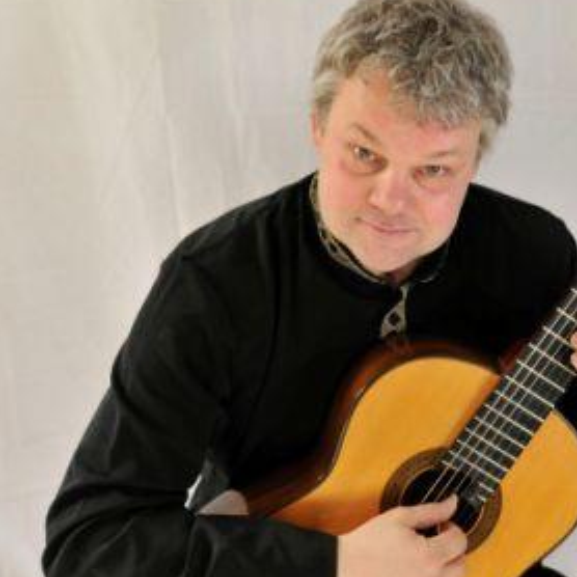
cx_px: 448
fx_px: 1201
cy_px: 280
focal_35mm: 64
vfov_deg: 27.0
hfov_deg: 26.6
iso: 200
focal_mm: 31
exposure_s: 1/60
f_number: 3.5
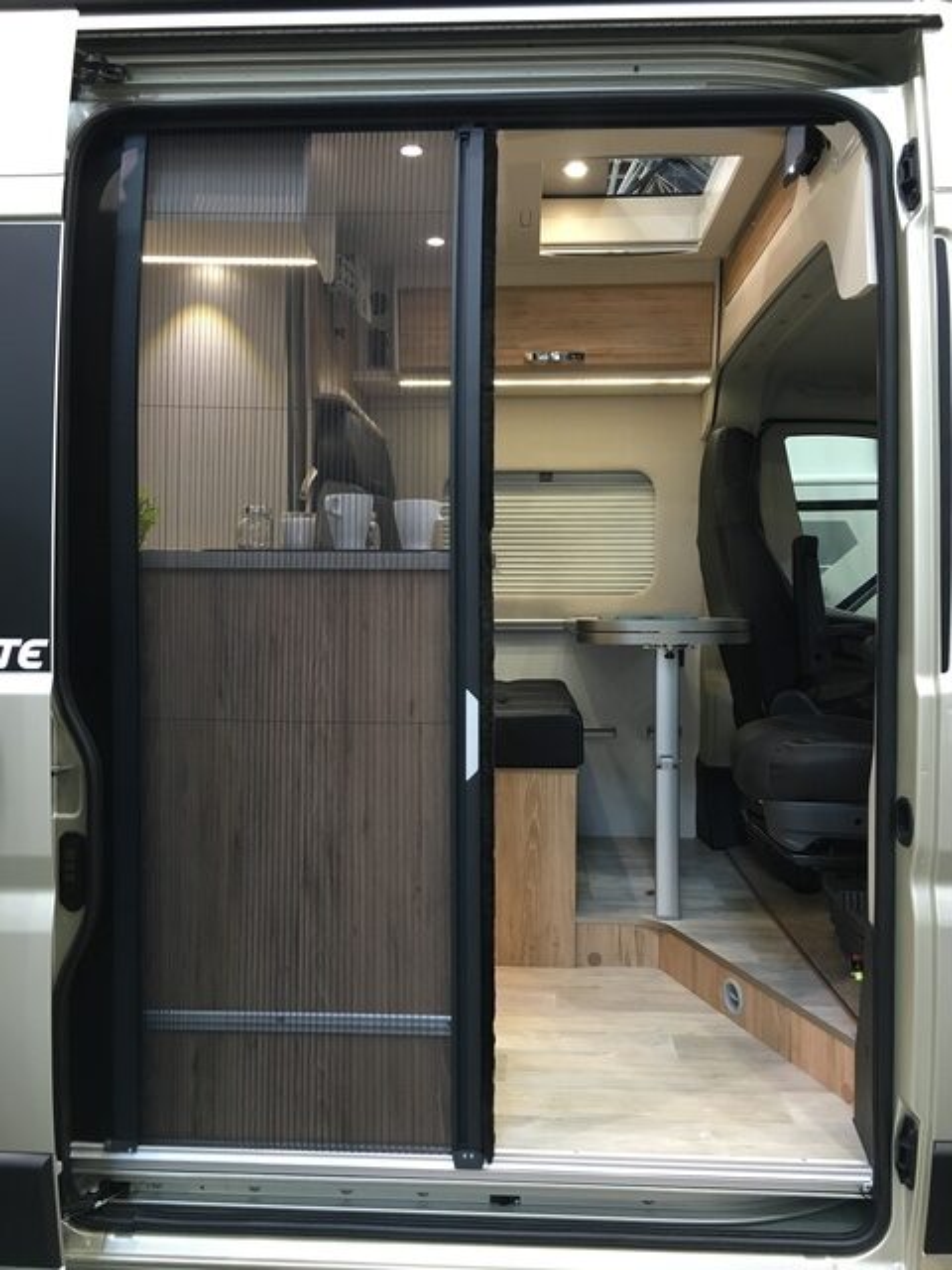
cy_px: 635
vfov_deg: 61.7
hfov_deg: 48.2
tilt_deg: -1.4
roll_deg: +0.0
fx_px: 1063
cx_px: 476
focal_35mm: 29
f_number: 2.2
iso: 125
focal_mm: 4.15
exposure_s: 1/33
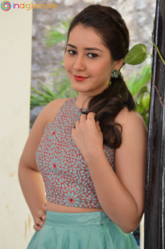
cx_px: 82
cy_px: 124
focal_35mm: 99
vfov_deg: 20.7
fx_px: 684
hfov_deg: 13.8
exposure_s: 1/125
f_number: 7.1
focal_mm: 66
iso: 2000
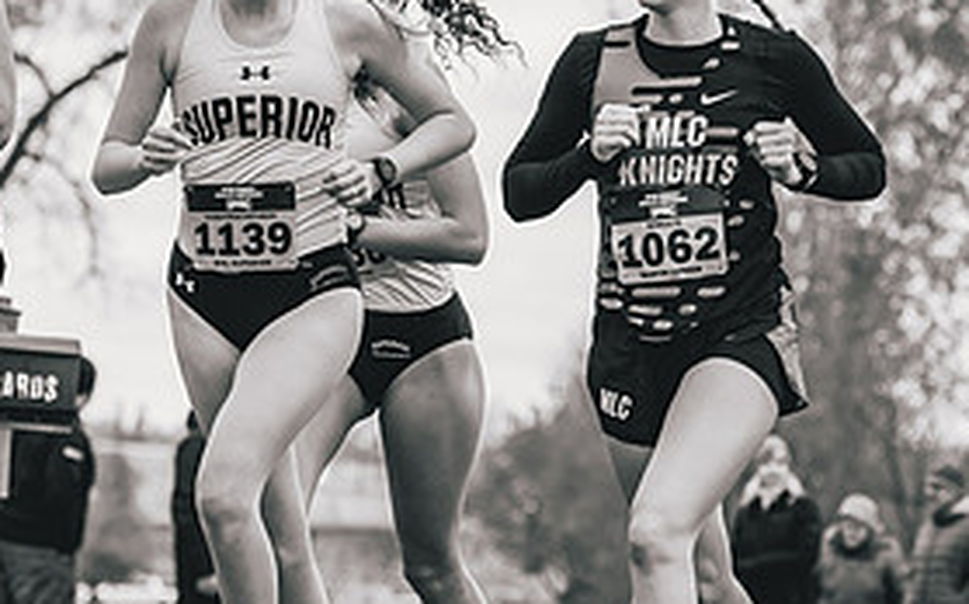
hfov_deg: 5.6
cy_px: 213
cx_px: 358
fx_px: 9844
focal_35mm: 373
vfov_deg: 3.5
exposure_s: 1/800
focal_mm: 174
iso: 400
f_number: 6.3
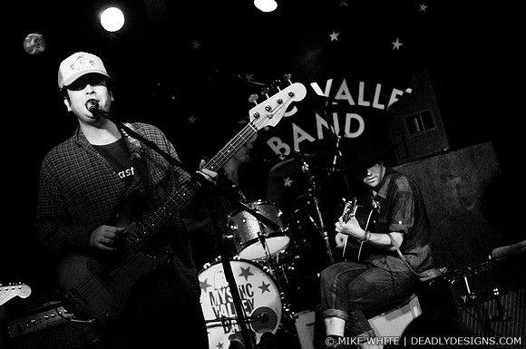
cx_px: 263
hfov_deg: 28.1
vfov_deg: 18.9
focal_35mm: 72
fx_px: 1051
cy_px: 174
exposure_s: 1/80
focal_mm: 48
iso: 1600
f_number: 3.8
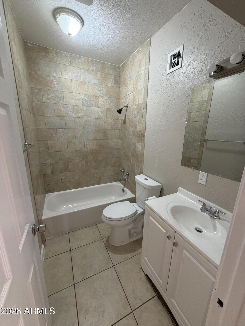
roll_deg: -1.4
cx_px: 122
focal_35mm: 14
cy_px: 163
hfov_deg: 85.7
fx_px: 132
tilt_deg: -14.3
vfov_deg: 102.1
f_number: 2.2
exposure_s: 1/60
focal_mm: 2.22
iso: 200
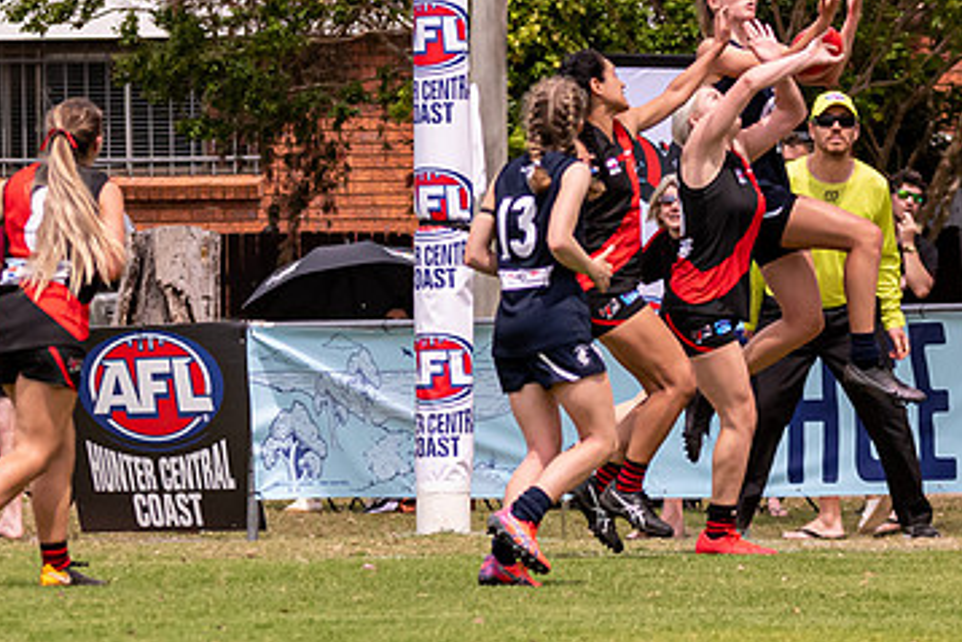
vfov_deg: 2.2
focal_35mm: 631
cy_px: 149
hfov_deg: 3.3
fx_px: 16868
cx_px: 244
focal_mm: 150
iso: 800
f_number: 6.3
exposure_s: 1/4000
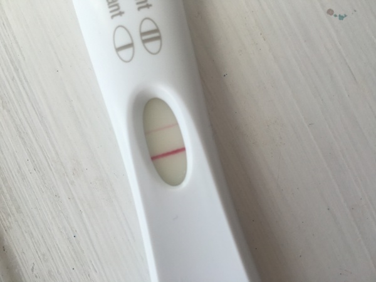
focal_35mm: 29
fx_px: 315
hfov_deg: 61.7
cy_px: 141
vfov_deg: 48.2
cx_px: 188
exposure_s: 1/228
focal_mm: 4.15
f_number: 2.2
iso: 25
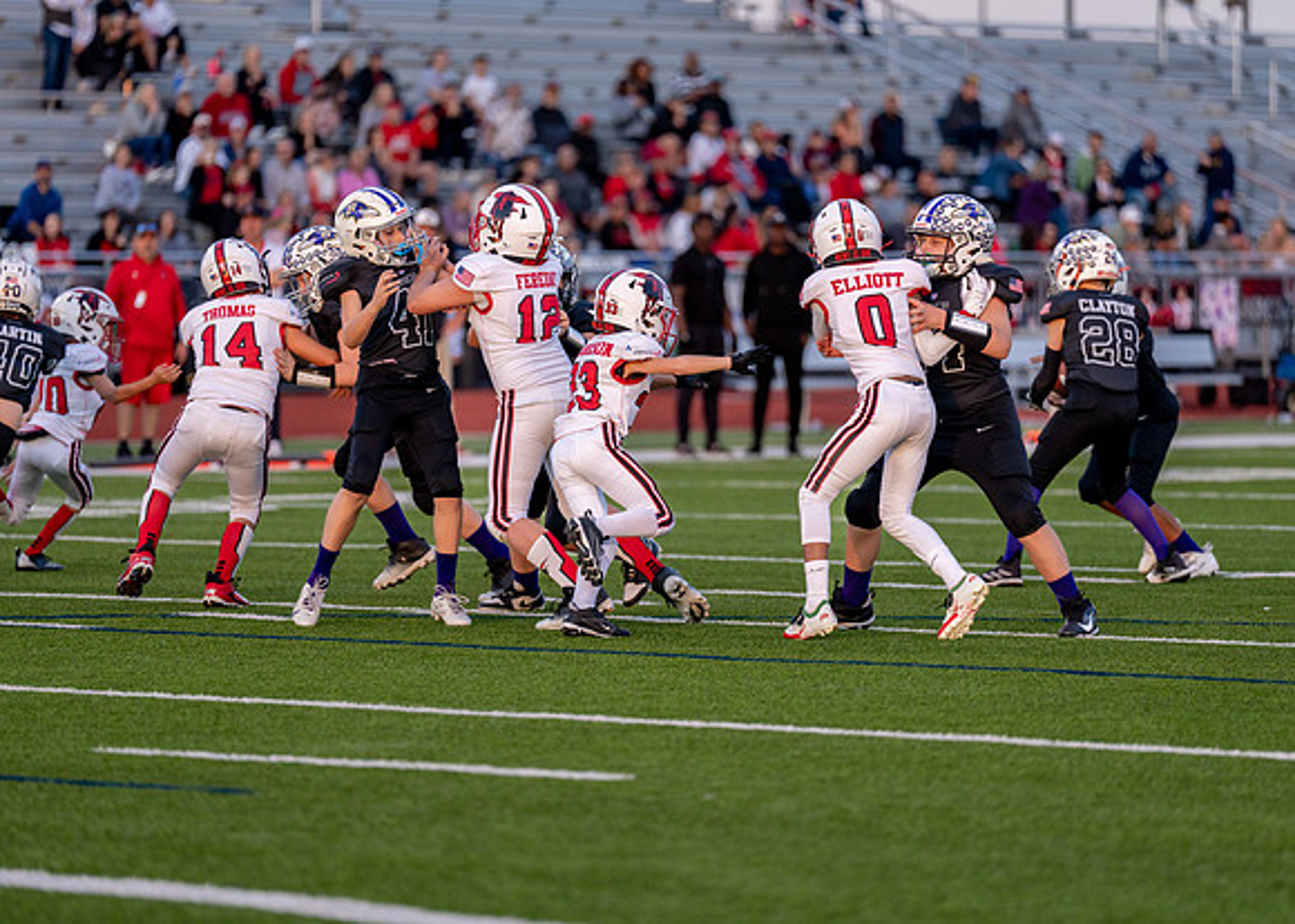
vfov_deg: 6.9
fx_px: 7706
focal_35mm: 210
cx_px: 648
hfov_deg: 9.6
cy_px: 462
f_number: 2.8
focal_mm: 200
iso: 500
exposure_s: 1/1250
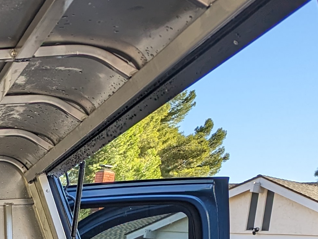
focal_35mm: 100
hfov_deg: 16.7
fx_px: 918
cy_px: 351
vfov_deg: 13.9
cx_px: -233
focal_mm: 6.81
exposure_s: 1/851
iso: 41
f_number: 1.85
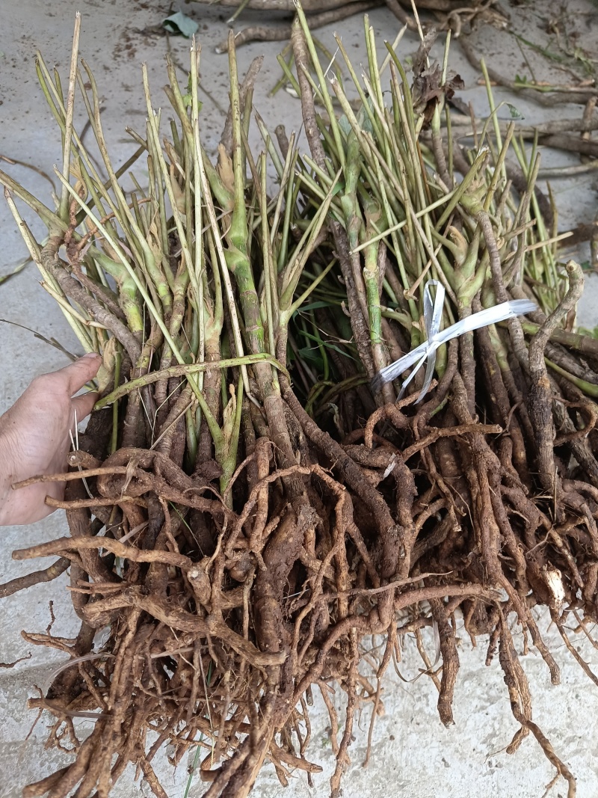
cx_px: 299
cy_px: 399
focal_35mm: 23
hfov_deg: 58.9
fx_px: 530
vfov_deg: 73.9
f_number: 1.88
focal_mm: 5.59
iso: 550
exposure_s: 1/50
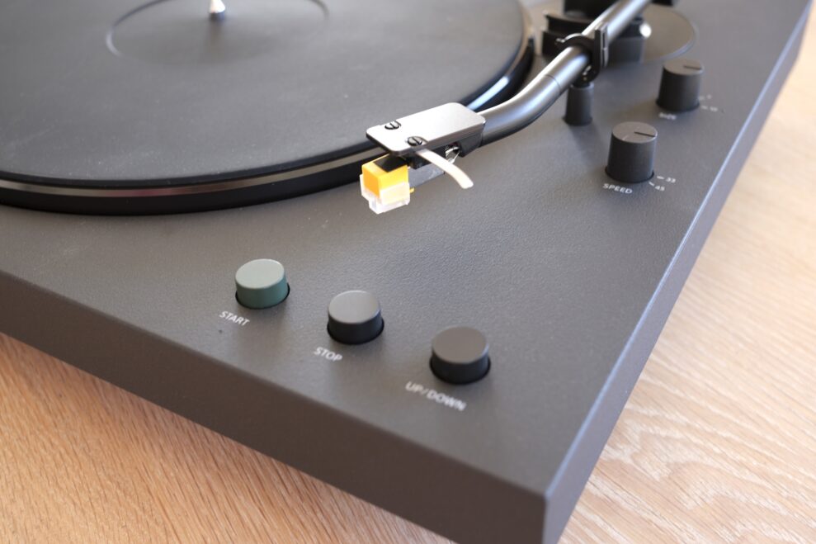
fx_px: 793
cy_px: 272
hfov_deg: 54.4
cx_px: 408
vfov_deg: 37.8
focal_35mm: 35
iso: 160
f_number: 4
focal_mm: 23
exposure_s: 1/8.5
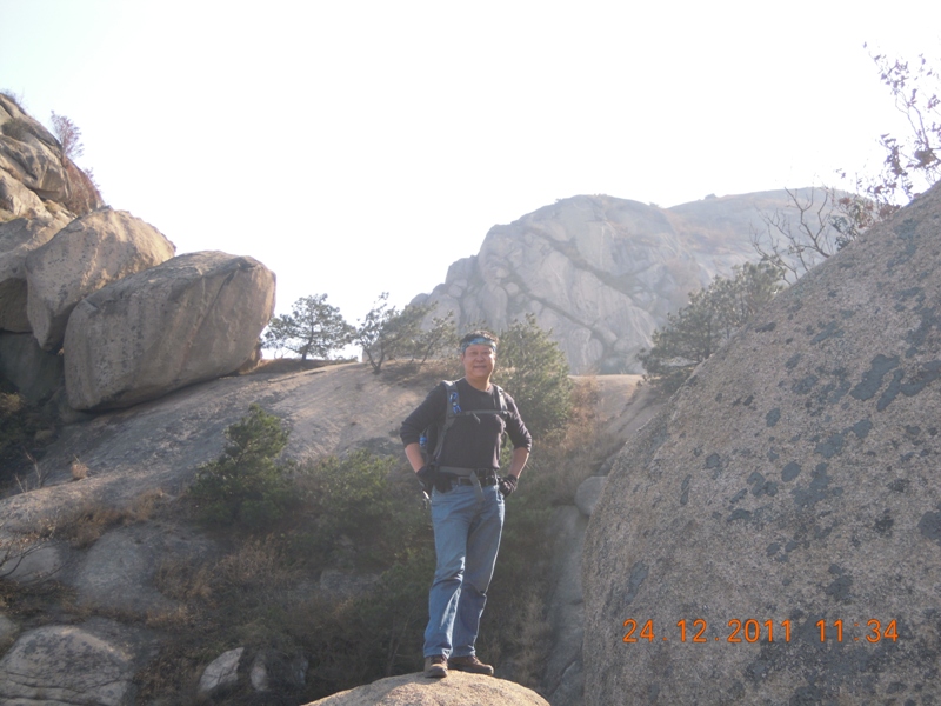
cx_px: 470
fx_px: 1115
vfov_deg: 35.1
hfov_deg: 45.8
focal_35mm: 41
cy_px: 353
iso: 100
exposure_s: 1/320
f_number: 3.2
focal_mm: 7.3
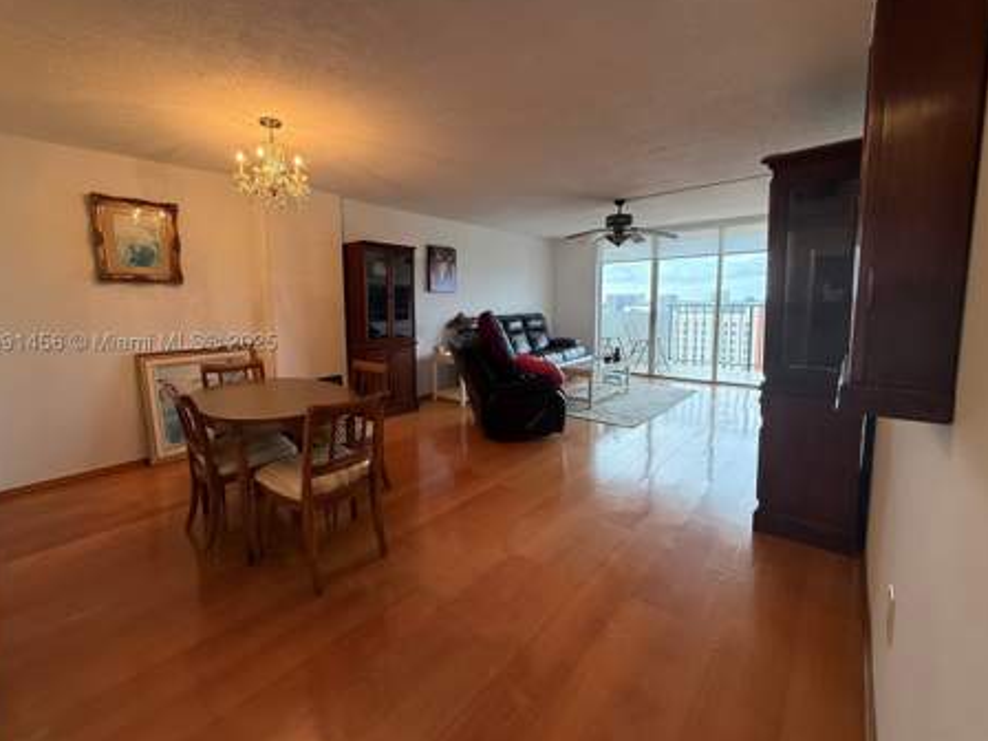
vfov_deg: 81.6
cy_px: 346
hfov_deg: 98.1
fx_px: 428
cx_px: 472
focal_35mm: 15
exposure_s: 1/120
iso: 160
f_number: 2.2
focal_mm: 2.22
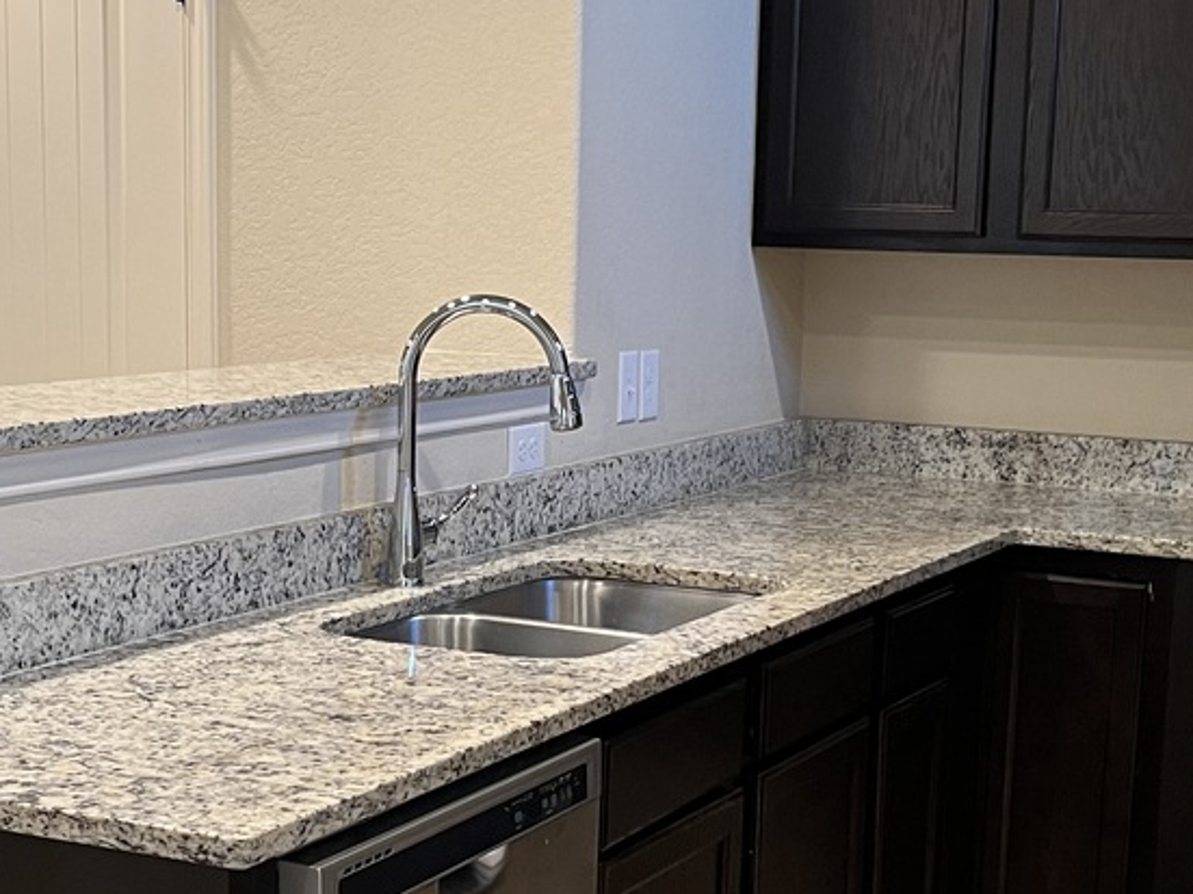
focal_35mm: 68
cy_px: 578
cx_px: 533
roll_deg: -1.5
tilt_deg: -11.0
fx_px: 2343
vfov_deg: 21.5
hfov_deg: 28.5
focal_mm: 5.1
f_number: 1.6
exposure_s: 1/60
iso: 160
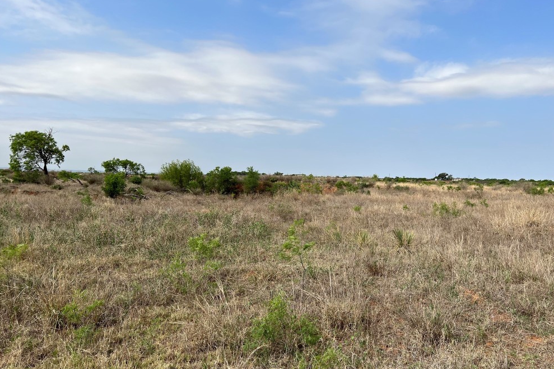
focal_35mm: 28
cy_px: 199
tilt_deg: -2.7
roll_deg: -2.1
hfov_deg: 65.5
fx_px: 431
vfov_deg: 46.3
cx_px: 283
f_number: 1.5
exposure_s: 1/5319
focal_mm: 5.7
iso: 50
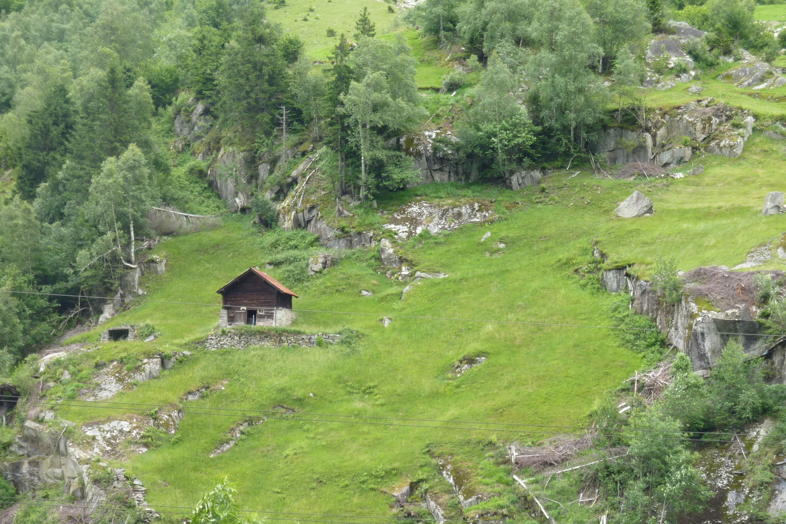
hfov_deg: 16.5
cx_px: 393
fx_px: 2707
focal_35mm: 124
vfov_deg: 11.1
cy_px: 288
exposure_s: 1/50
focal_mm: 19.5
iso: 80
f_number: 4.4
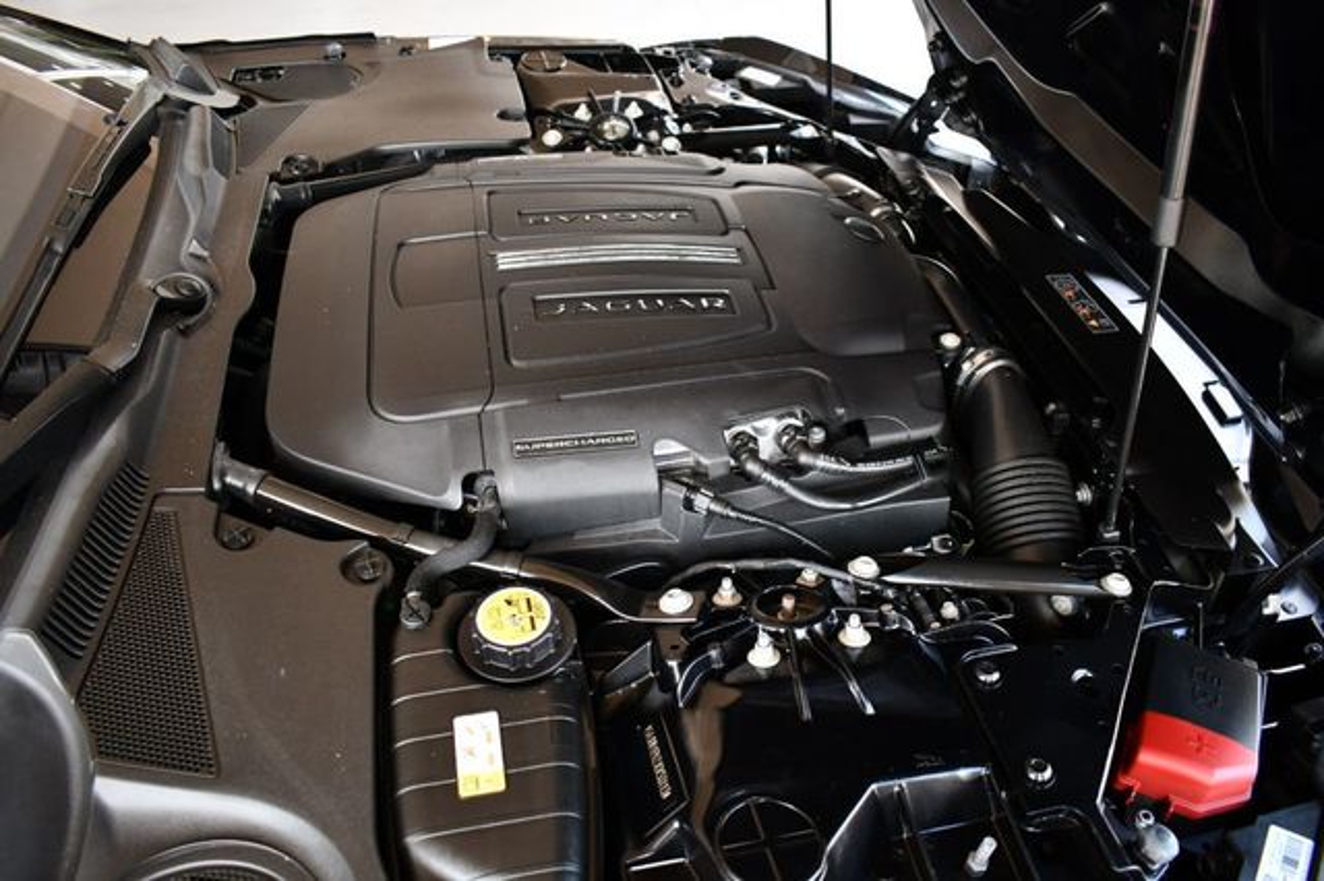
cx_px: 662
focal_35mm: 27
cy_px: 440
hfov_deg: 67.4
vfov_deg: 47.9
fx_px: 992
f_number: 3.5
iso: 800
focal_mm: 18
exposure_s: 1/160
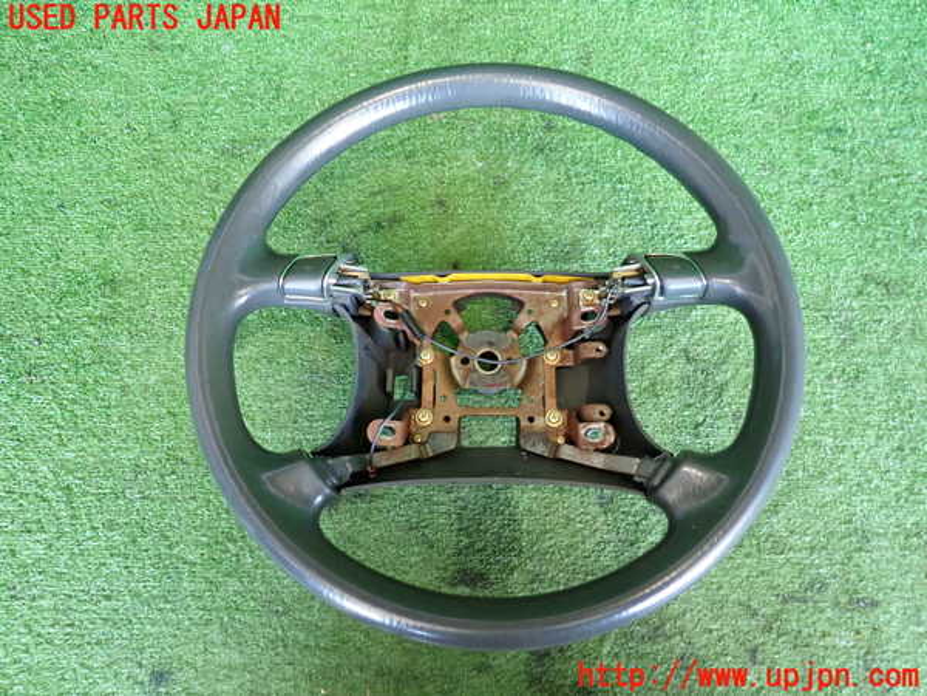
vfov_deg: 54.9
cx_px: 464
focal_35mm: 25
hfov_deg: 69.4
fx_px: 669
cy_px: 348
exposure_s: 1/30
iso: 320
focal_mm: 4.5
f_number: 2
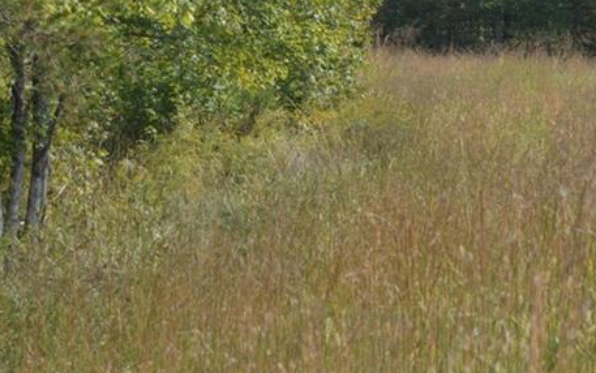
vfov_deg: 6.9
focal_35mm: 188
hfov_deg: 11.0
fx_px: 3057
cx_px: 630
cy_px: -43
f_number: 7.1
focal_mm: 55
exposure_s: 1/200
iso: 100
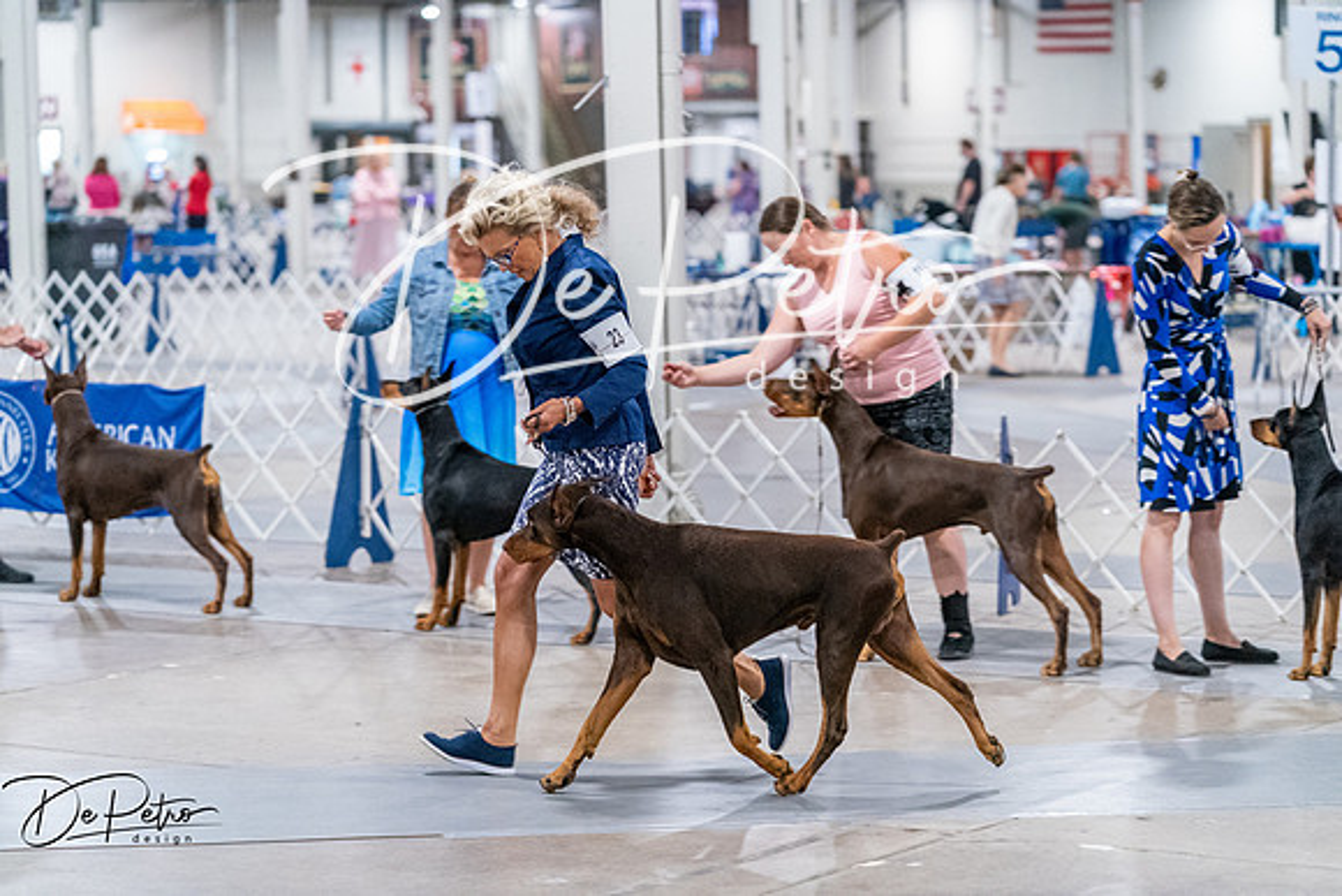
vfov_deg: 12.7
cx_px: 671
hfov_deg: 18.9
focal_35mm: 108
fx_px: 4027
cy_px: 448
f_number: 3.2
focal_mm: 108
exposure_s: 1/320
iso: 6400
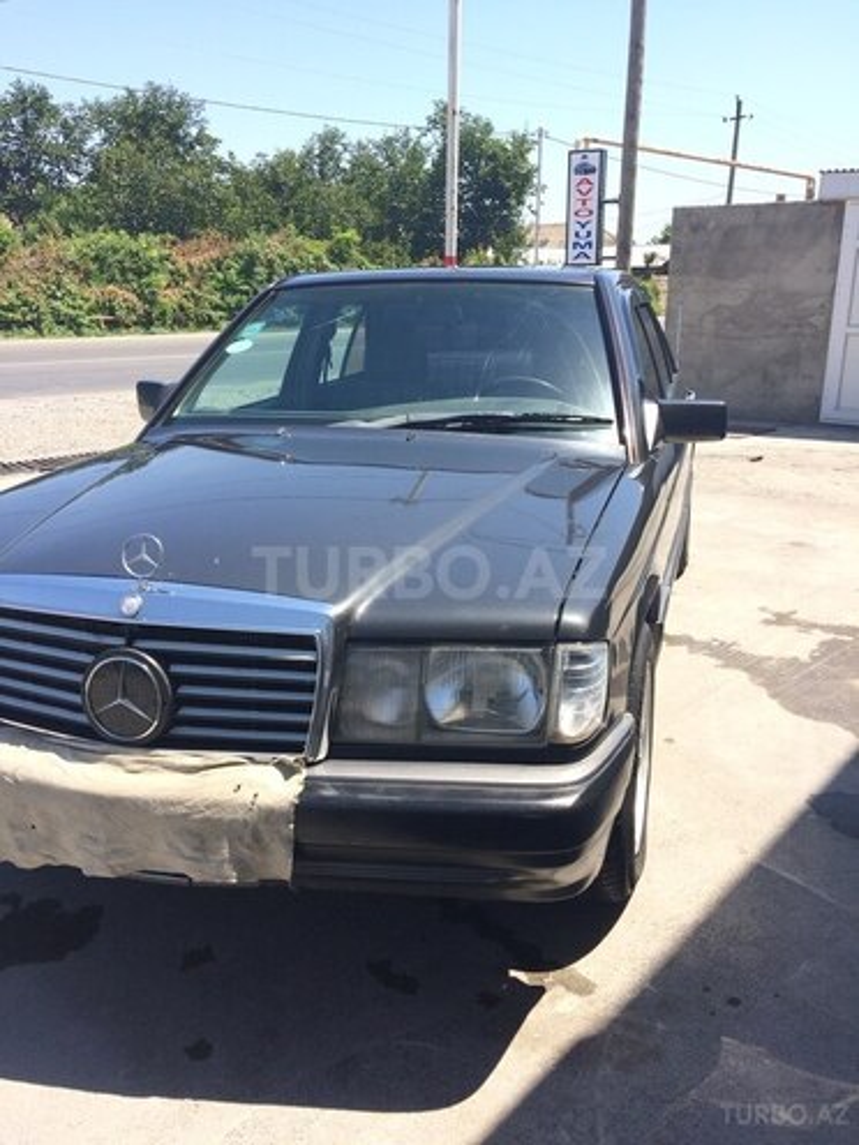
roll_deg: +0.1
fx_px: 960
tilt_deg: -16.6
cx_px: 430
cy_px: 572
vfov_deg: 61.7
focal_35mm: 29
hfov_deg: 48.2
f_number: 2.2
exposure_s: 1/912
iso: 32
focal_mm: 4.15
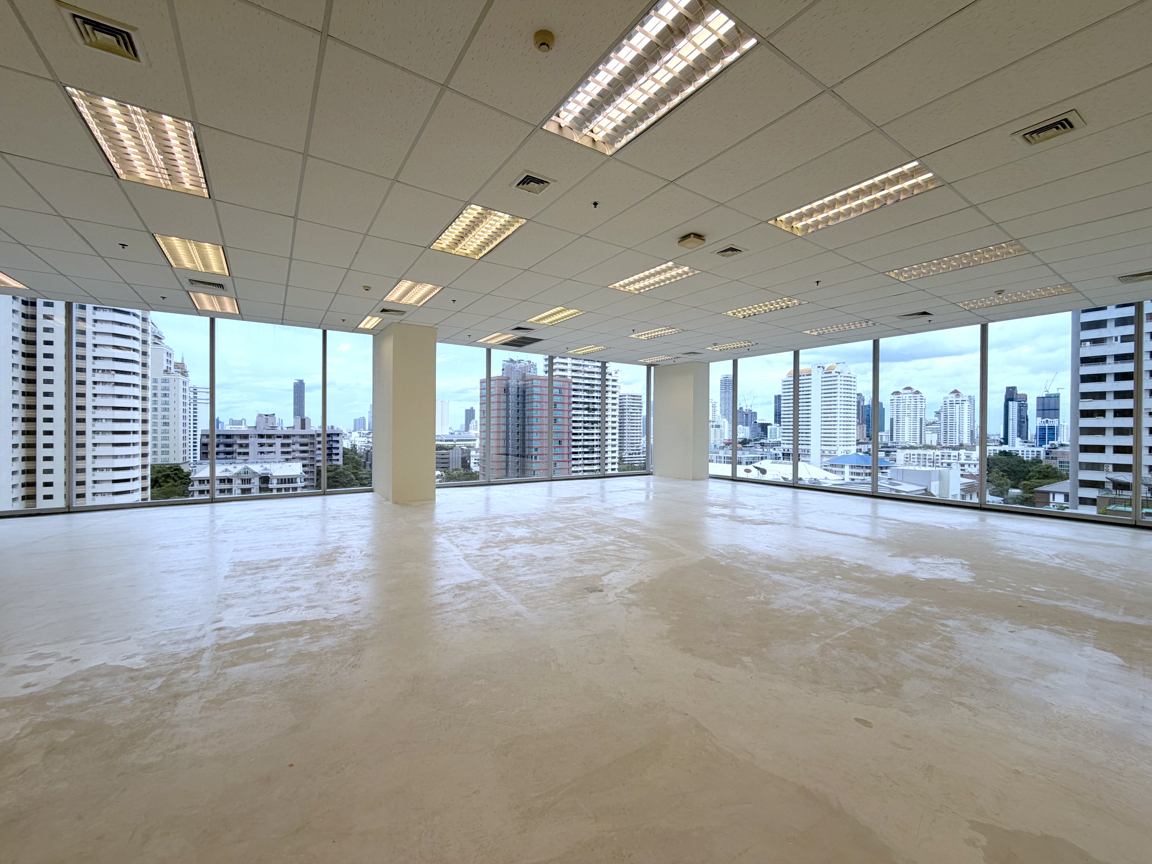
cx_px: 576
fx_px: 466
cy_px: 432
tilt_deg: -0.1
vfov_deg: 85.7
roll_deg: +0.1
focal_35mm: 14
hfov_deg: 102.1
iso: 50
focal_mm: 2.22
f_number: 2.2
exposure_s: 1/333
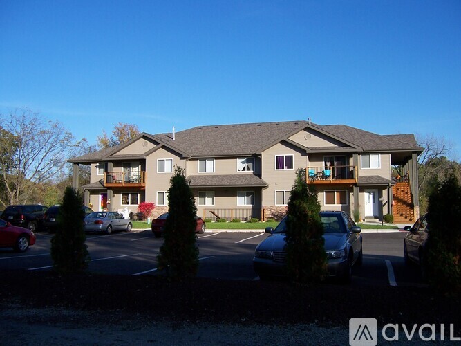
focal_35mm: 33
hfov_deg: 55.4
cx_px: 230
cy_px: 173
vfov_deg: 42.9
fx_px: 439
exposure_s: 1/1000
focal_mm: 5.5
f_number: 3.4
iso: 80
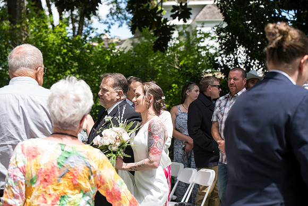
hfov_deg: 28.8
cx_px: 154
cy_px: 103
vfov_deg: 19.5
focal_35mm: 70
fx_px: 599
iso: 160
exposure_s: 1/400
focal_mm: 70
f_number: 4
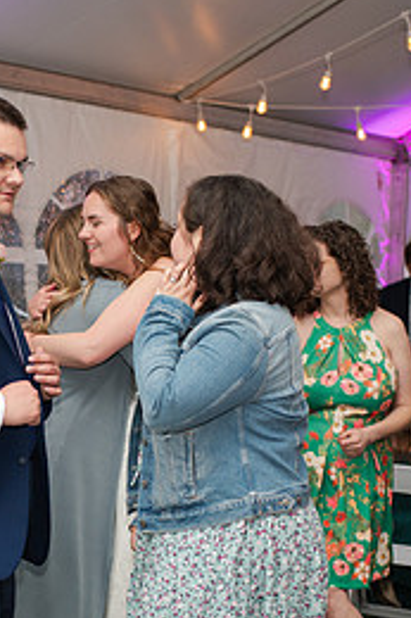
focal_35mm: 91
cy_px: 464
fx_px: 1560
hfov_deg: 14.8
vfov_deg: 22.2
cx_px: 33
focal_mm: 35
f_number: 3.2
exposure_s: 1/200
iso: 800
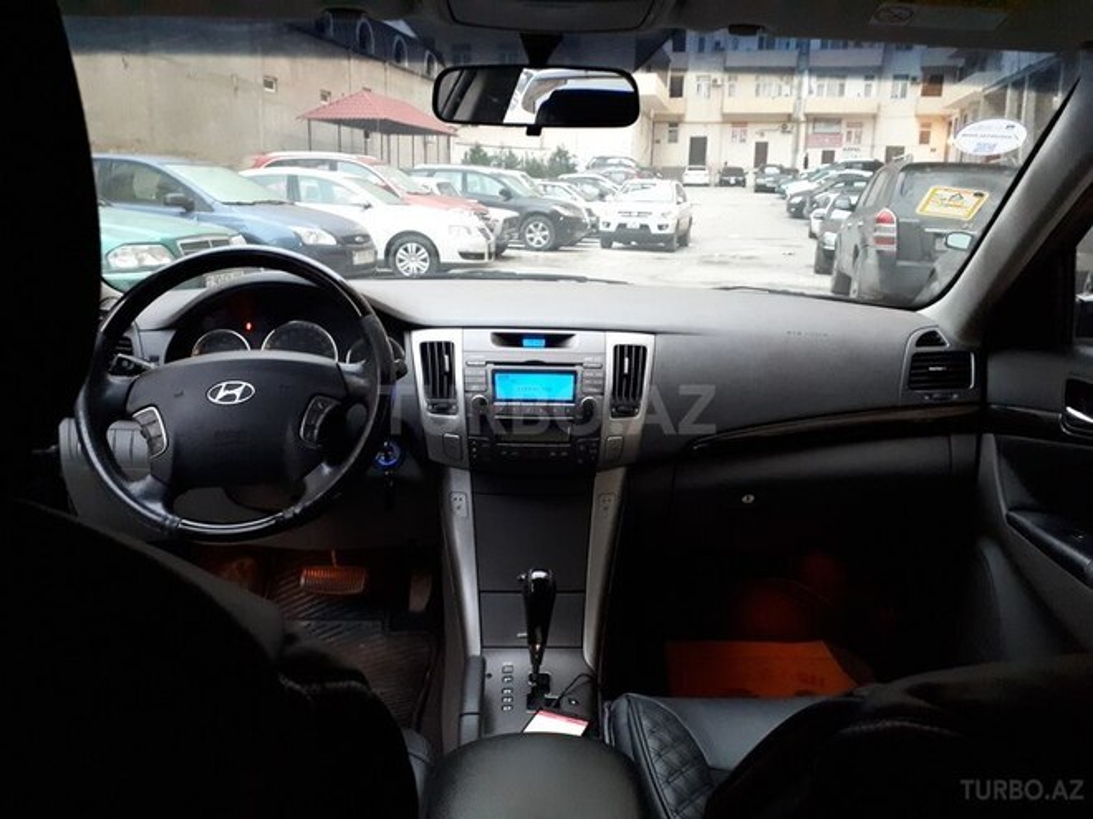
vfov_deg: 51.4
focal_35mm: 27
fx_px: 853
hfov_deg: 65.3
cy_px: 410
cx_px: 546
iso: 800
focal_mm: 3.6
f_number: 1.9
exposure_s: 1/17
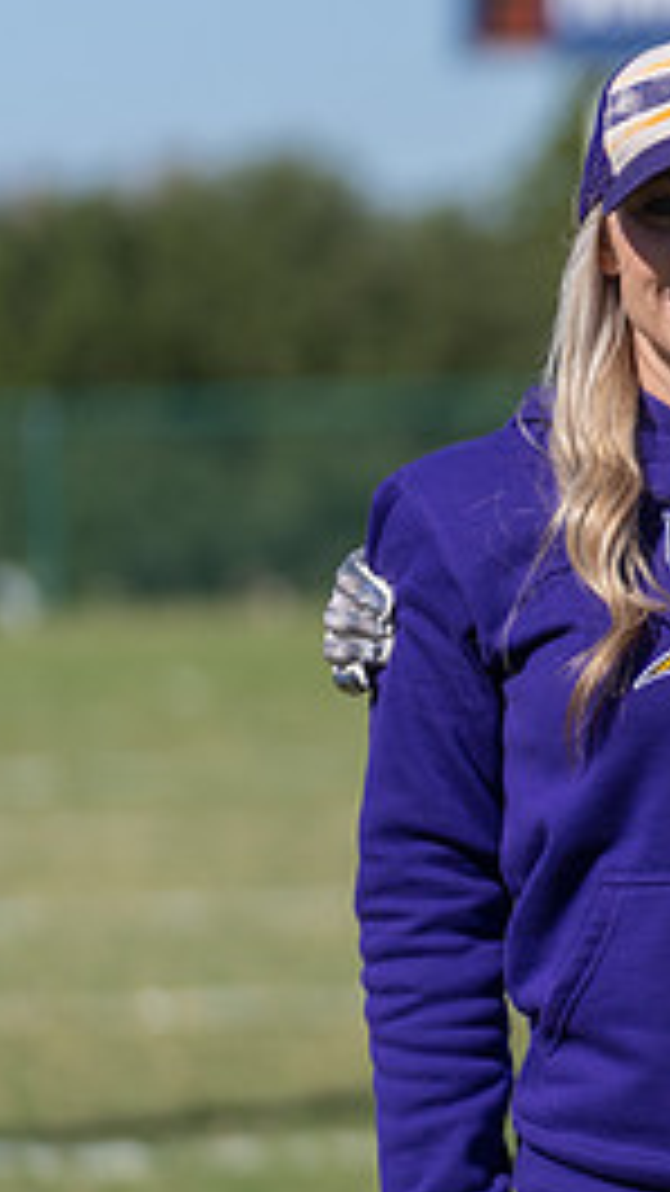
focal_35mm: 347
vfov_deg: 6.2
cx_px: 1151
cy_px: 533
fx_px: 10963
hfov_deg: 3.5
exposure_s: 1/3200
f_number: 2.8
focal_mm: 124
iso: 100
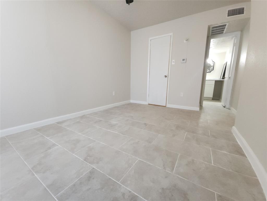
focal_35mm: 13
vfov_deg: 89.9
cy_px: 100
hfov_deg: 106.2
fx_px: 100
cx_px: 134
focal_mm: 2.2
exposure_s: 1/40
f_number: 2.2
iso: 320
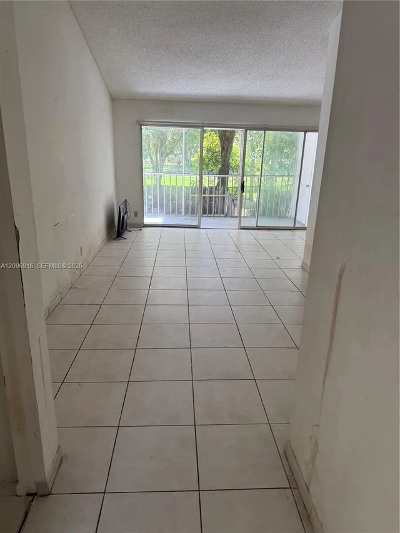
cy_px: 266
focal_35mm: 24
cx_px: 200
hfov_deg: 56.8
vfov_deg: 71.6
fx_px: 370
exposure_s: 1/121
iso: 125
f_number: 1.78
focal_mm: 6.76
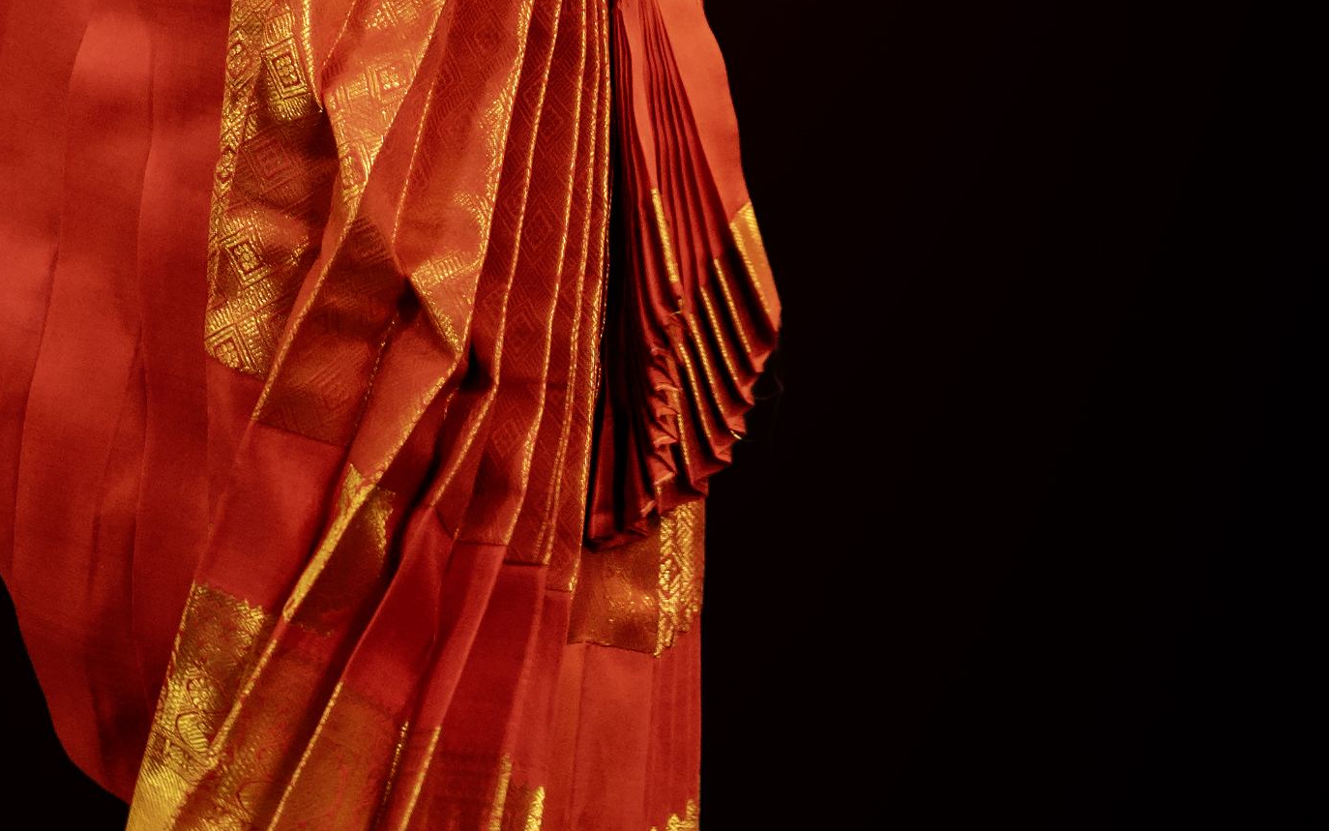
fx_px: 14308
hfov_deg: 5.3
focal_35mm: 395
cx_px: 183
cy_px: -886
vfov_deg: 3.3
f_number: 2.8
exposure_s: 1/160
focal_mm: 76
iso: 1250
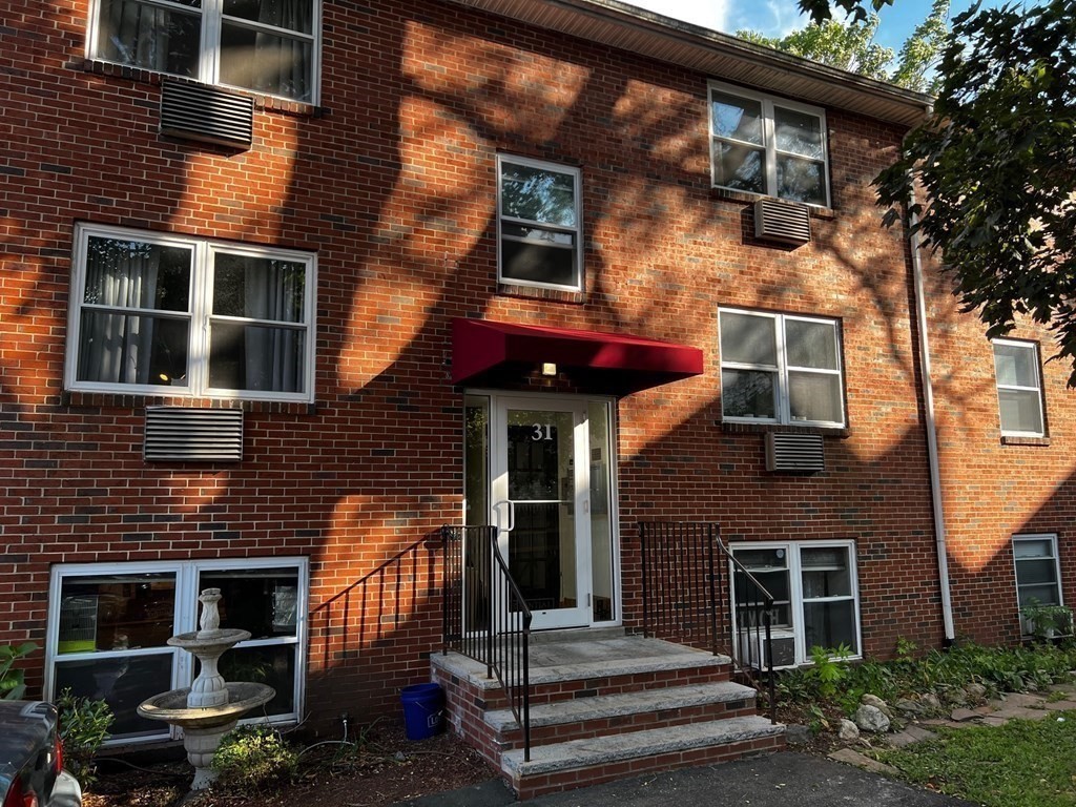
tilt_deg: +9.2
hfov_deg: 67.3
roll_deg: +1.3
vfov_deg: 53.1
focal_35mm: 26
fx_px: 808
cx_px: 538
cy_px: 404
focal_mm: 5.7
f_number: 1.5
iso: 50
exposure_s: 1/404
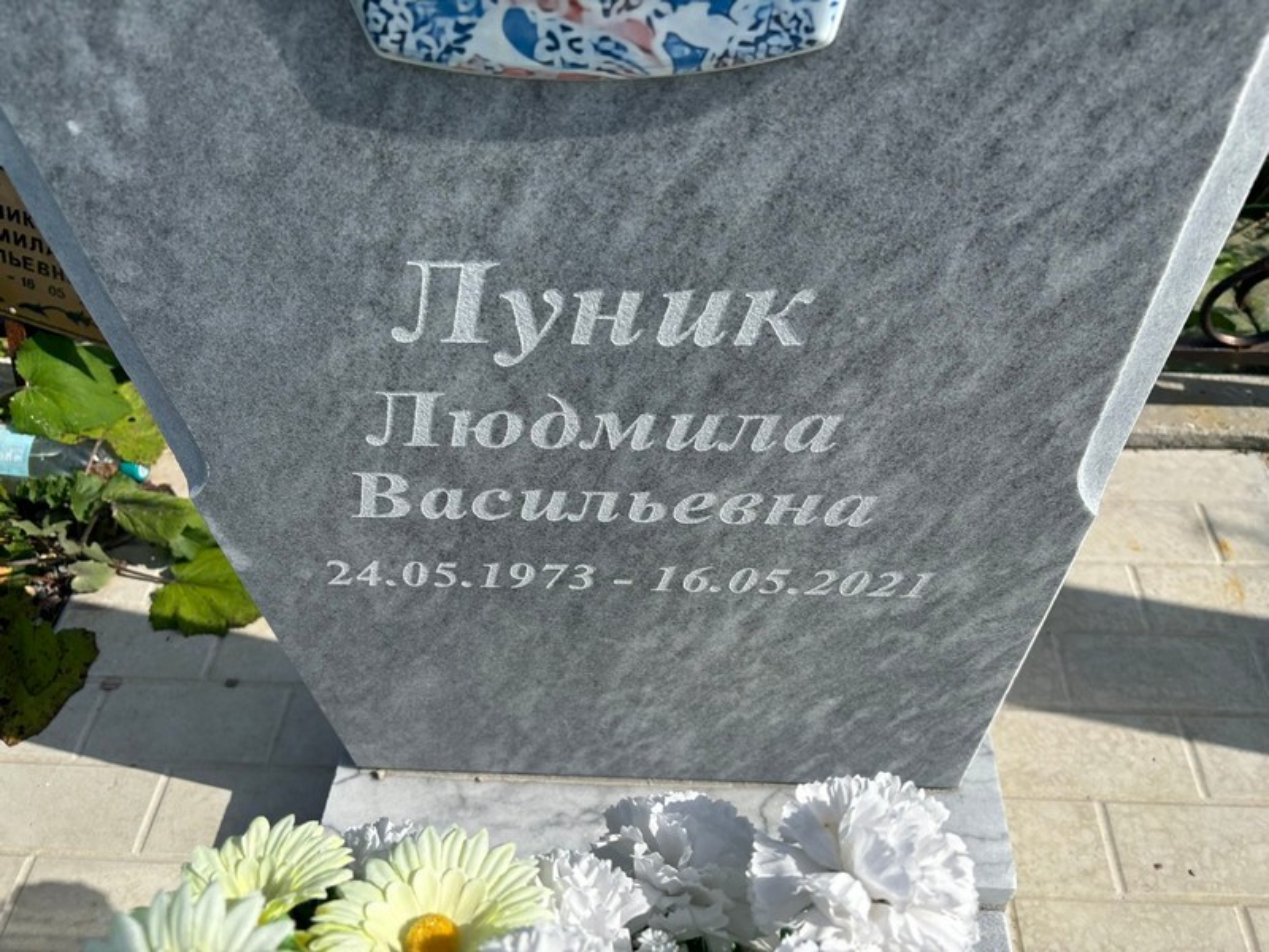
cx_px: 634
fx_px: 953
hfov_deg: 67.3
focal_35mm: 26
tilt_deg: -51.3
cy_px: 476
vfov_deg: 53.1
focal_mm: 5.96
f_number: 1.6
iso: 50
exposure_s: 1/5618
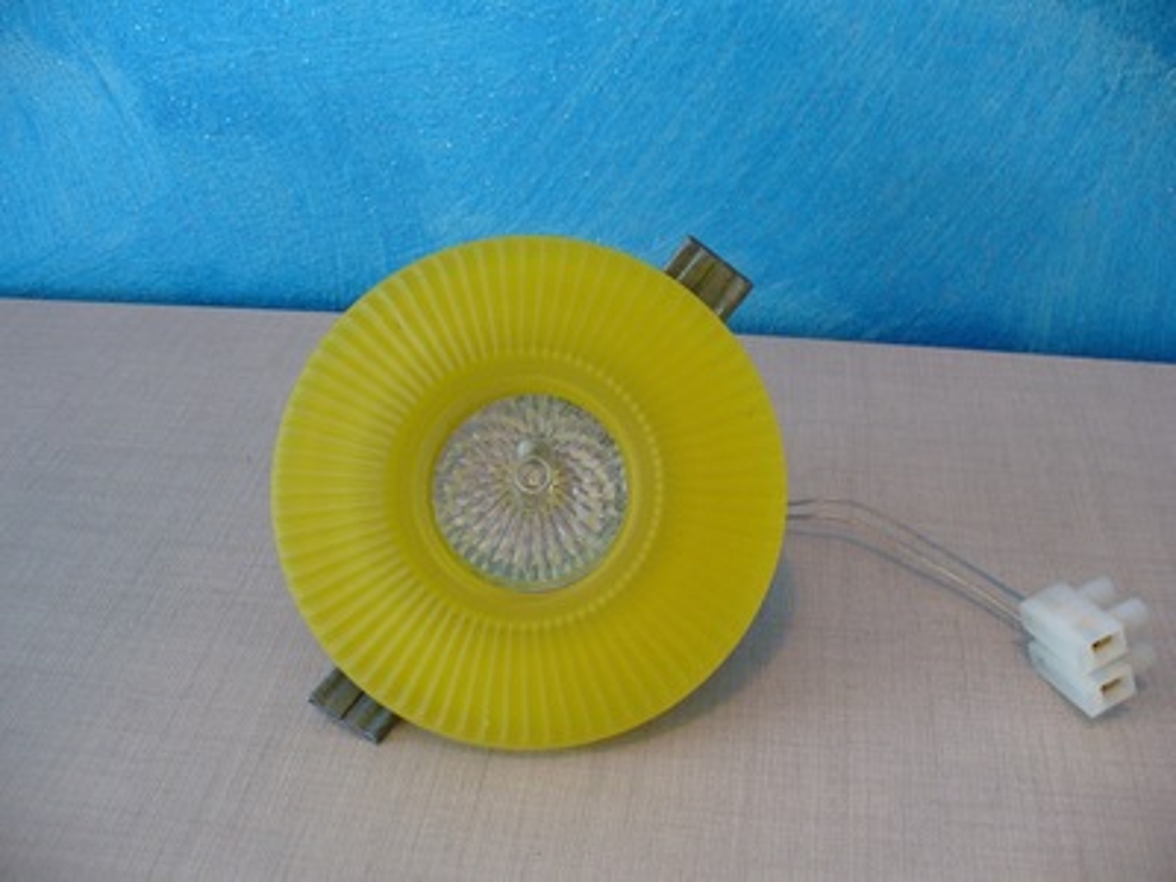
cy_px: 441
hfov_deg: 50.1
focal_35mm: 37
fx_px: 1257
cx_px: 588
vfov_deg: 38.7
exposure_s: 1/25
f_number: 2.8
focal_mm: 6.1
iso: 100
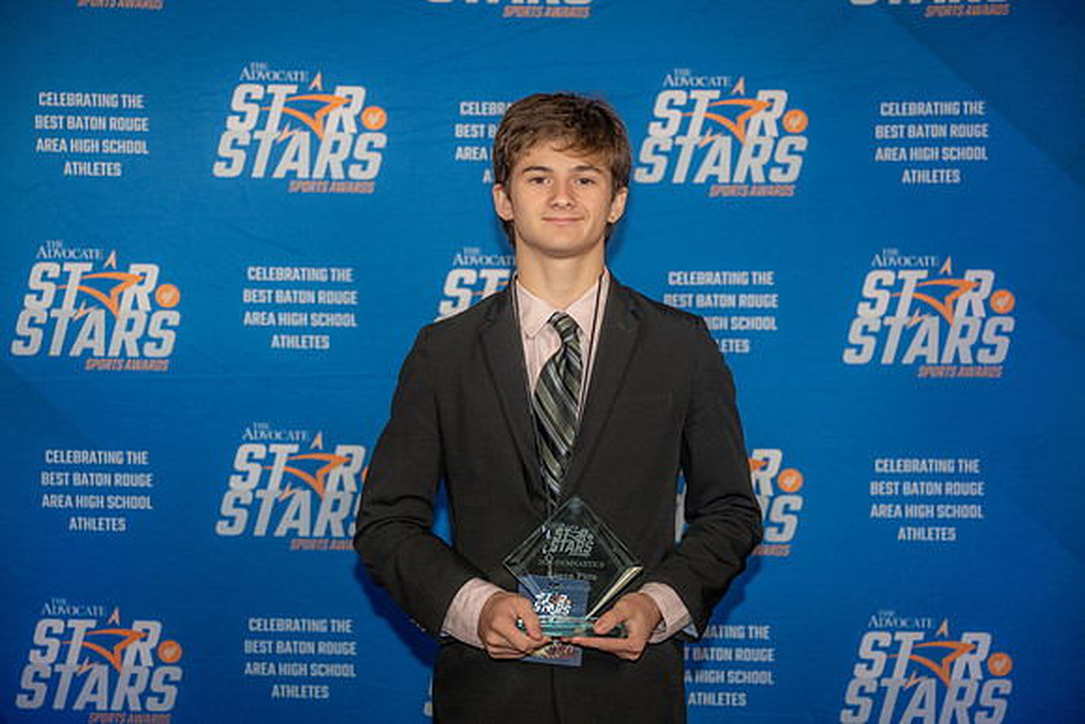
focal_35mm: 55
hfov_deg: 36.2
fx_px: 1658
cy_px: 362
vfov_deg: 24.6
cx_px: 542
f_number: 3.2
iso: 400
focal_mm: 55
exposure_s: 1/200
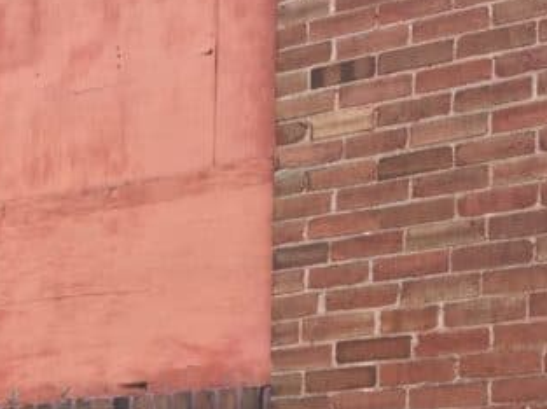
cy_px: 507
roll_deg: -2.3
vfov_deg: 14.9
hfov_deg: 19.8
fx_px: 1499
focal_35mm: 95
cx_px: -51
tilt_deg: +5.6
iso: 25
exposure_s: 1/194
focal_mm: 4.15
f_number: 2.2
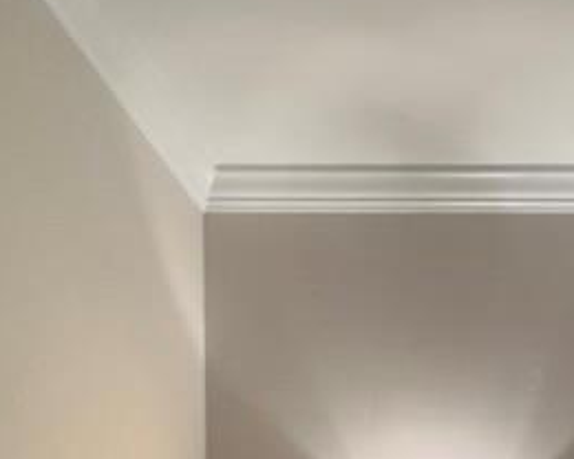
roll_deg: -0.5
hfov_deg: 32.8
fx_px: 849
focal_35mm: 50
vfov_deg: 20.3
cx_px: 630
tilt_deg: -1.4
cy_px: 850
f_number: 1.8
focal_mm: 1.57
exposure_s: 1/60
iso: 160
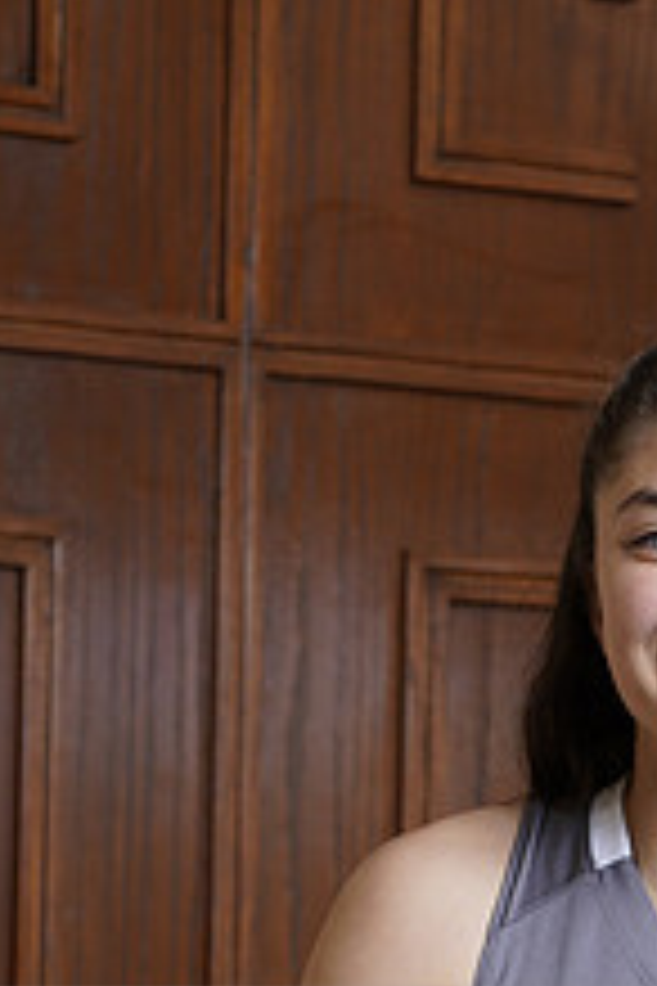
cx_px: 630
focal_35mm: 225
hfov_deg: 6.1
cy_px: 1049
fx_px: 6159
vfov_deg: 9.1
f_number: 5.6
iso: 200
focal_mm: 85
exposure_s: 1/250
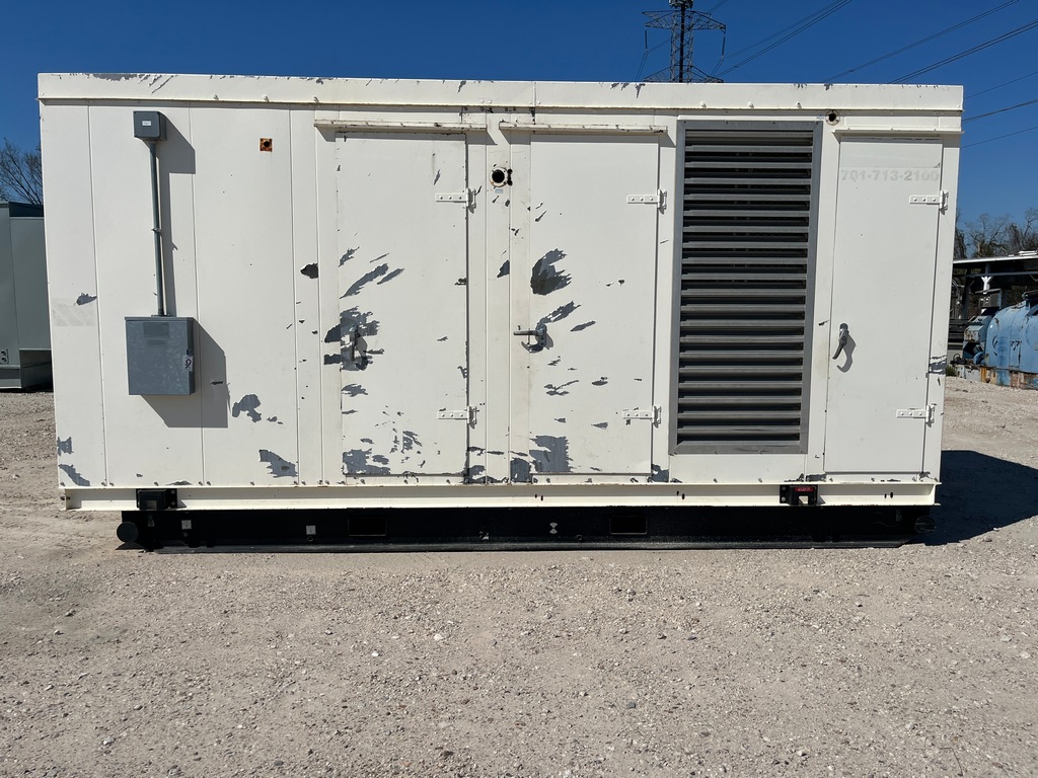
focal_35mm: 26
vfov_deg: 53.1
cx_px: 519
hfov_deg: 67.3
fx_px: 780
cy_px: 389
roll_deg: +0.0
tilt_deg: -6.6
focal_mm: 5.1
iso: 50
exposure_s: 1/11905
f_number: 1.6
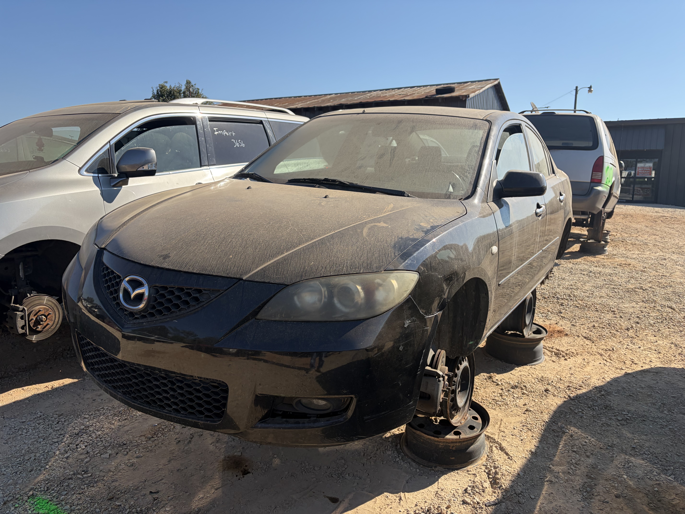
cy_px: 257
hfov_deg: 67.3
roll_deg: -1.9
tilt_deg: -5.1
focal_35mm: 26
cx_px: 342
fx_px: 515
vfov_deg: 53.1
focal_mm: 5.96
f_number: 1.6
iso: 50
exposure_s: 1/2865
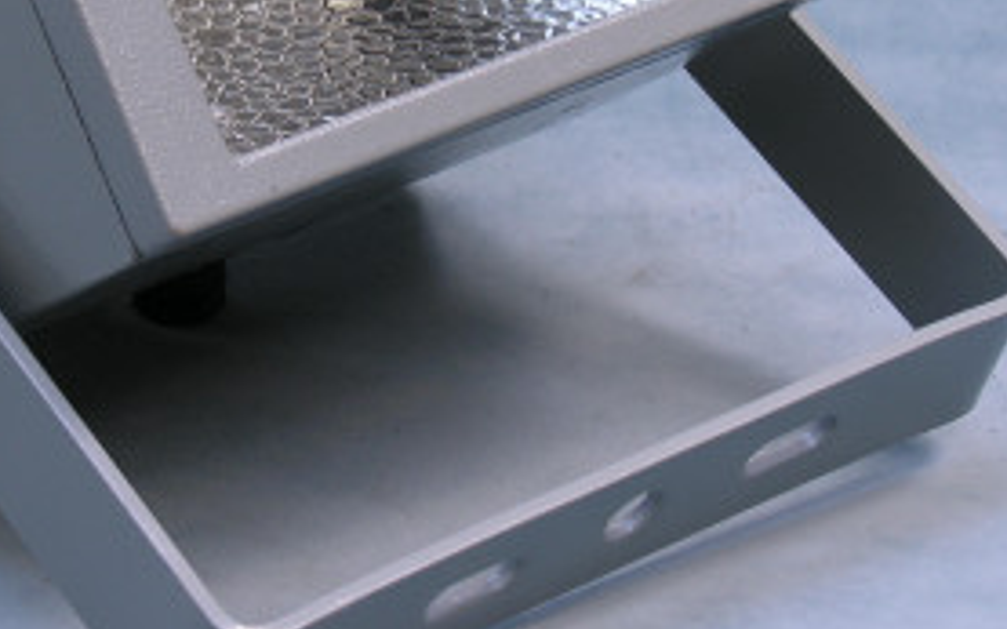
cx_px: 254
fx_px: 5790
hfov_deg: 9.9
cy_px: 84
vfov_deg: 6.2
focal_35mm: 211
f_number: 3.5
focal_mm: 21.8
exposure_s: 1/22.1
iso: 50
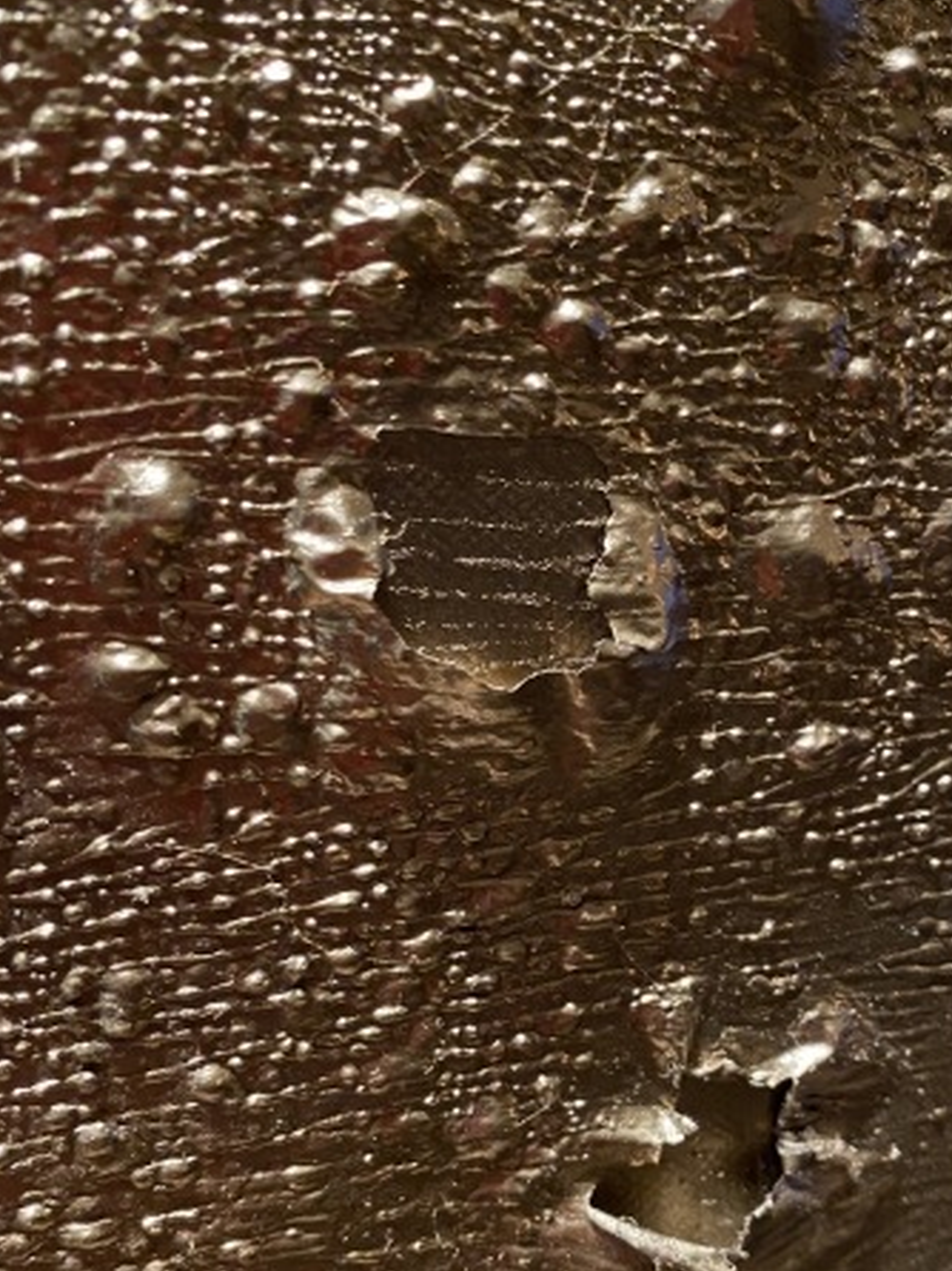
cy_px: 815
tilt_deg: -23.6
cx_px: 621
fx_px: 1285
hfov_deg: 40.2
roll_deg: -0.4
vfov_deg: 51.9
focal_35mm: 35
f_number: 1.8
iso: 640
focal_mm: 4.25
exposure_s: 1/25
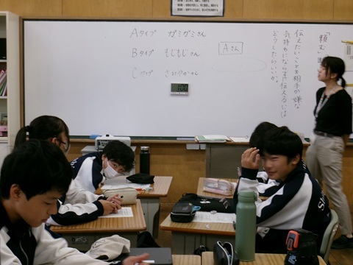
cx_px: 176
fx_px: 653
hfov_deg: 30.3
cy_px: 132
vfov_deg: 22.9
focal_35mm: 64
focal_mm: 11.5
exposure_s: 1/34
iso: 184
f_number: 5.2
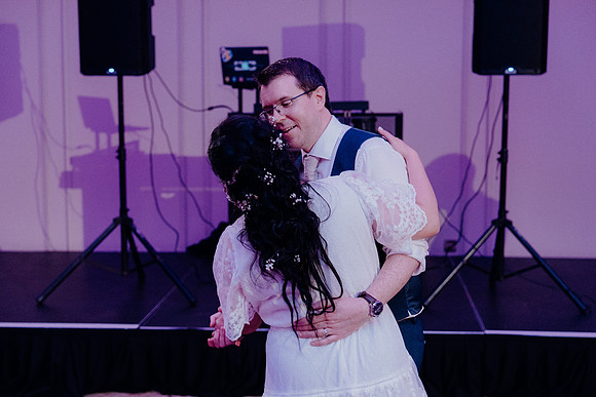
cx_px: 298
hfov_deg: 32.9
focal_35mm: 61
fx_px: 1010
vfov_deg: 22.3
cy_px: 198
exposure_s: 1/160
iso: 3200
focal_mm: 61
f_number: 3.5
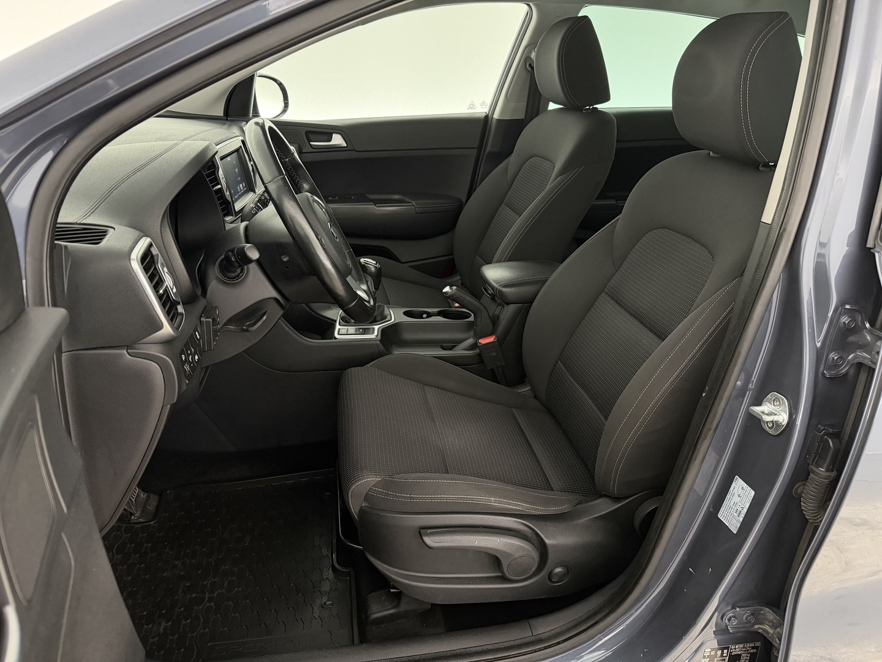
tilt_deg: -24.2
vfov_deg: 56.8
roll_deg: -3.2
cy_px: 331
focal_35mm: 24
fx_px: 612
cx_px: 441
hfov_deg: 71.6
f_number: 1.78
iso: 800
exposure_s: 1/33
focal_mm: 6.76
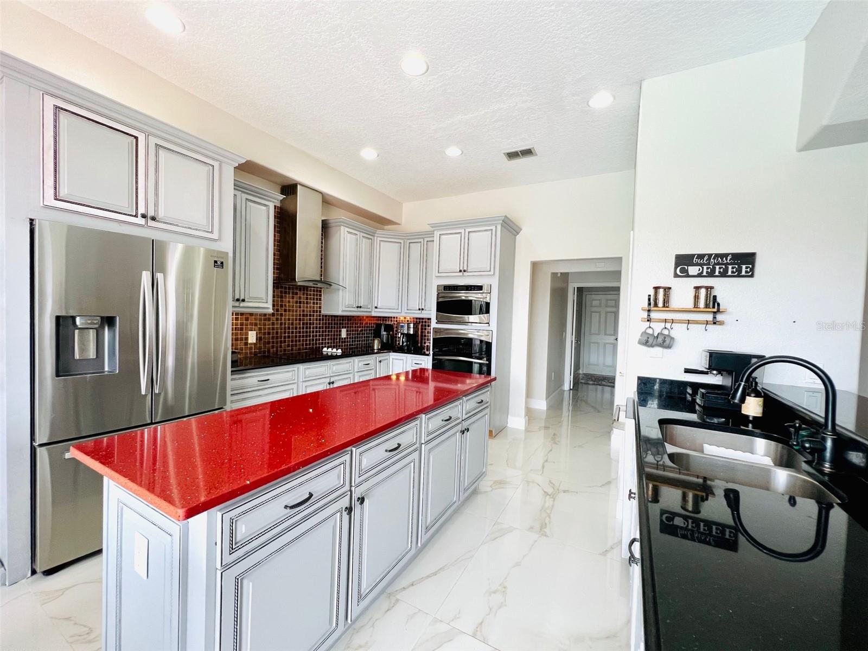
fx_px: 326
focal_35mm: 13
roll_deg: -2.5
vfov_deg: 89.9
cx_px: 434
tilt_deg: -2.3
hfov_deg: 106.2
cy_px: 326
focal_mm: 1.57
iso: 160
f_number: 1.8
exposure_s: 1/120
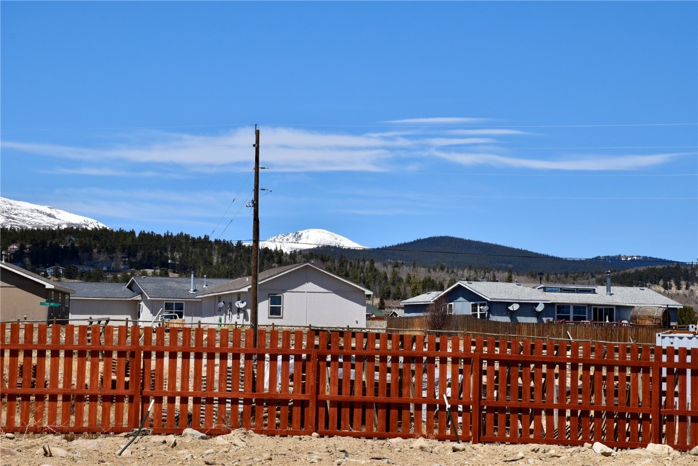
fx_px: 2326
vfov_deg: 11.4
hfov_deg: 17.1
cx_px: 349
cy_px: 233
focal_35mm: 120
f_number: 11
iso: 200
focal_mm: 80
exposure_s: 1/500
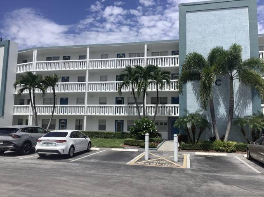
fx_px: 236
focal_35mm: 31
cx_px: 132
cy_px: 98
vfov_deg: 45.4
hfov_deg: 58.4
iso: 25
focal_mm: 3.3
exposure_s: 1/2469
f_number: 2.4
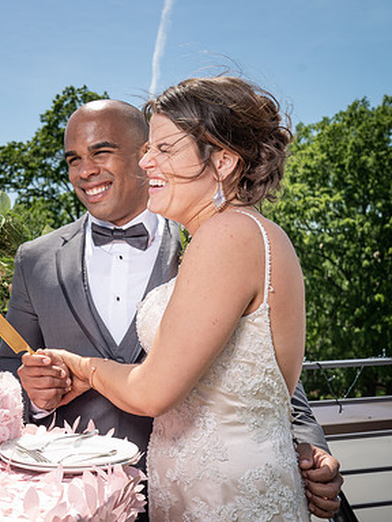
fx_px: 800
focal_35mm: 53
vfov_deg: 36.2
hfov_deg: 26.4
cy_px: 272
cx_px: 24
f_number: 7.1
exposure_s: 1/250
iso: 50
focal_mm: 35
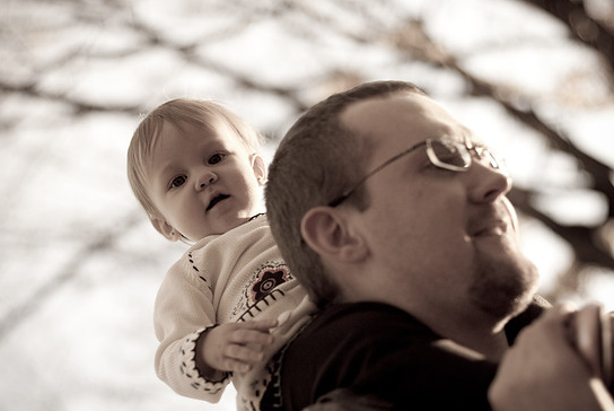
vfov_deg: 17.1
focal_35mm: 80
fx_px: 1366
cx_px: 319
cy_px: 215
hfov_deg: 25.3
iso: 160
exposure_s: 1/800
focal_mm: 50
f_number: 2
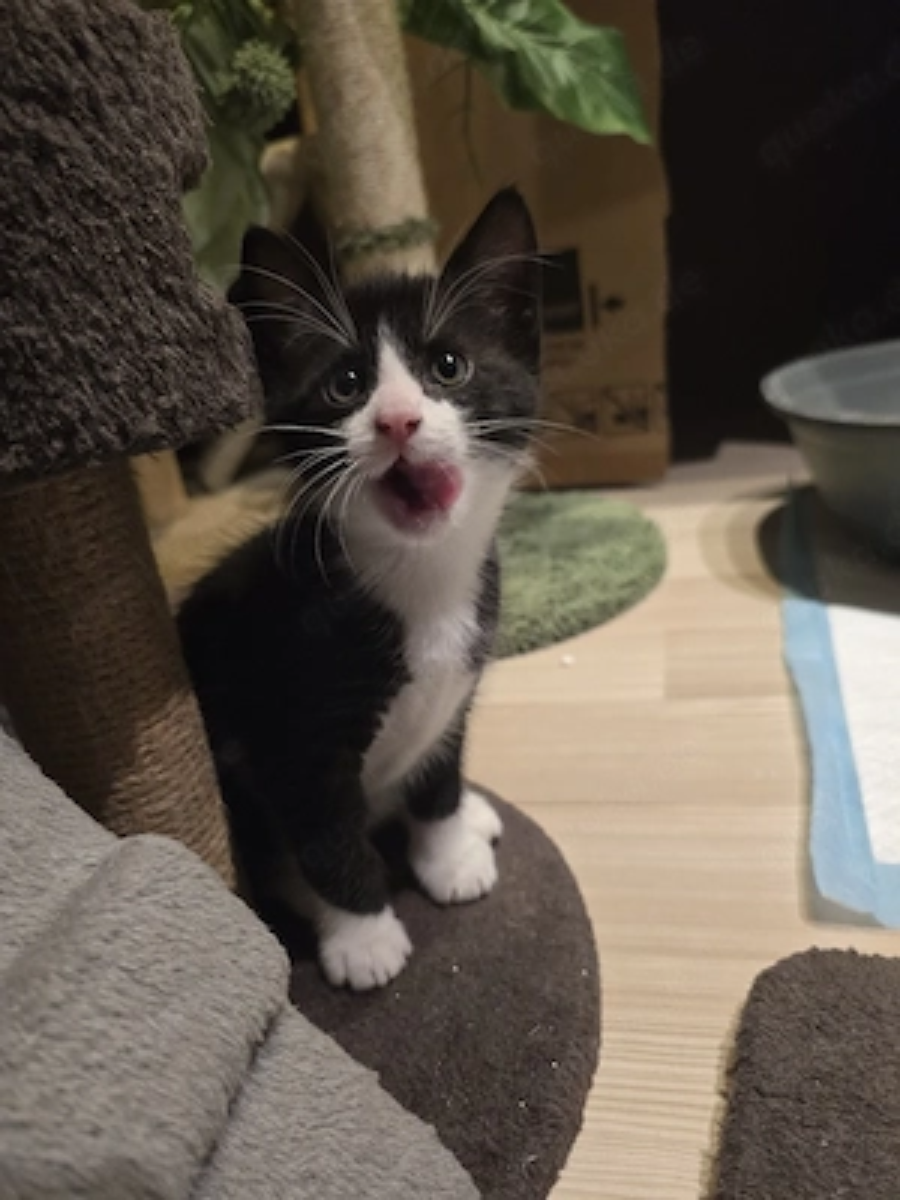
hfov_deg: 58.9
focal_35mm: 23
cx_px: 450
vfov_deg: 73.9
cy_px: 600
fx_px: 797
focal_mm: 6.3
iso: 640
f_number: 1.7
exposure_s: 1/60.2
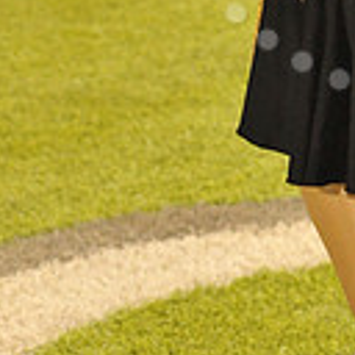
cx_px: 460
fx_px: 3562
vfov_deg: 5.6
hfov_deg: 5.7
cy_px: -227
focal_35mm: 307
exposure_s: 1/125
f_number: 5.6
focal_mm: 80
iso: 5000
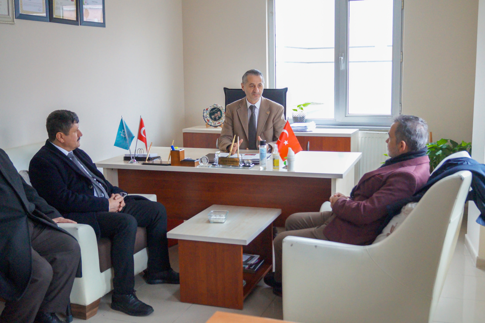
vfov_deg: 31.9
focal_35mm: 42
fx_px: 566
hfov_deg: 46.4
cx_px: 242
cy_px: 162
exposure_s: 1/40
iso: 3200
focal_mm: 28
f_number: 4.5
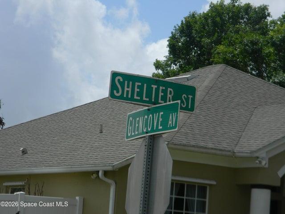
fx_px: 1219
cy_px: 107
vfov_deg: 10.0
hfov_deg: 13.3
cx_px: 142
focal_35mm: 148
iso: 80
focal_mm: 26.8
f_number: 5
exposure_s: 1/825
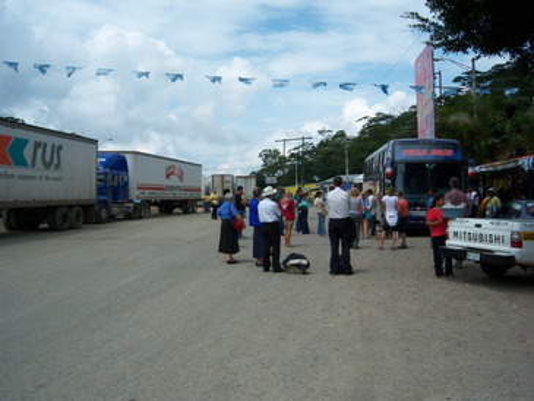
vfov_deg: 39.7
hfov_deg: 51.3
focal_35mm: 36
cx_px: 267
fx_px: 556
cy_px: 200
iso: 80
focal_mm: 7.5
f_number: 4.8
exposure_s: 1/800
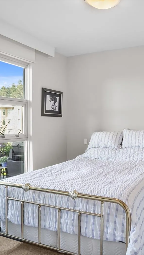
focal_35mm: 29
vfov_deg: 66.1
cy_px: 129
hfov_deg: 38.0
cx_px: 125
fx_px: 197
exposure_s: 1/15
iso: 100
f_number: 8
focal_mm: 18
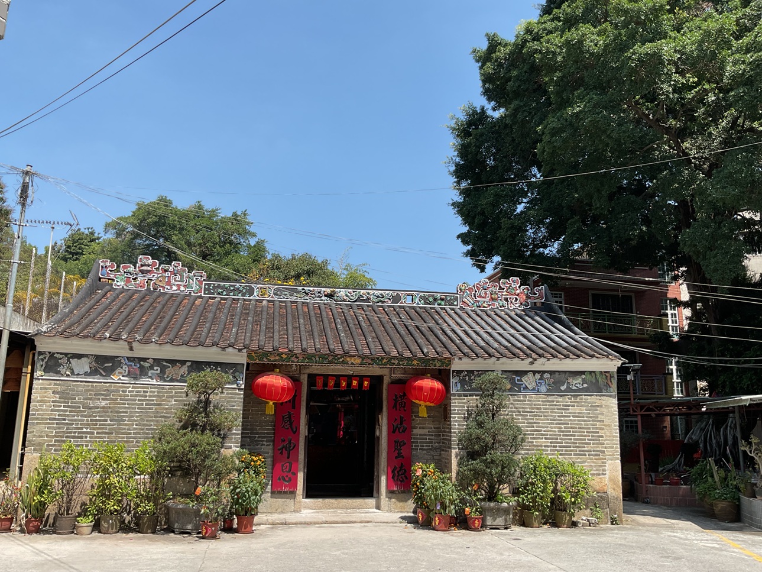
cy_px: 286
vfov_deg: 48.2
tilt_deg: +11.0
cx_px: 381
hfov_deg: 61.7
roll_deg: -0.4
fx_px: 638
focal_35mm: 29
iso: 16
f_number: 1.8
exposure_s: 1/1168
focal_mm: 3
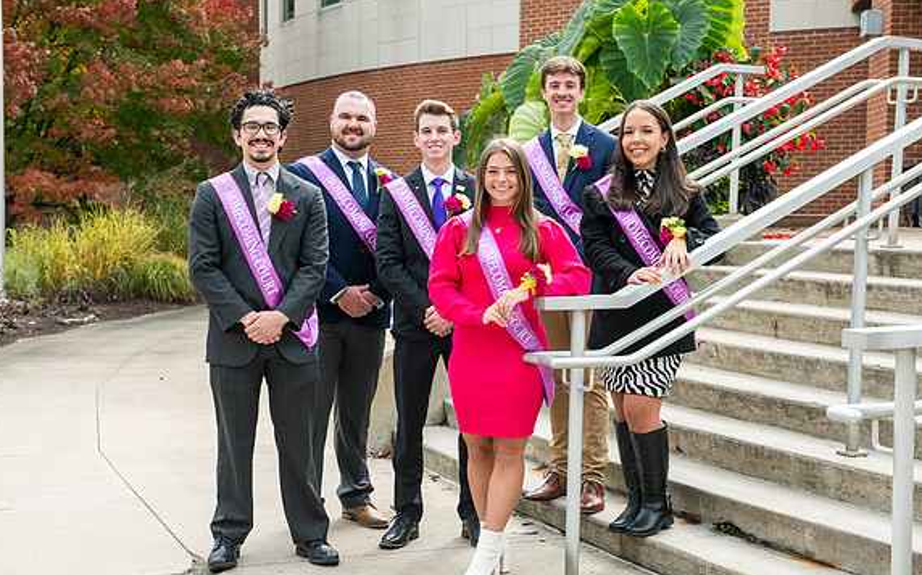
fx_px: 1507
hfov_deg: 34.0
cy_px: 307
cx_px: 458
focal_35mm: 60
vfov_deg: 21.6
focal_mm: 58
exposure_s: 1/320
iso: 500
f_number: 6.3
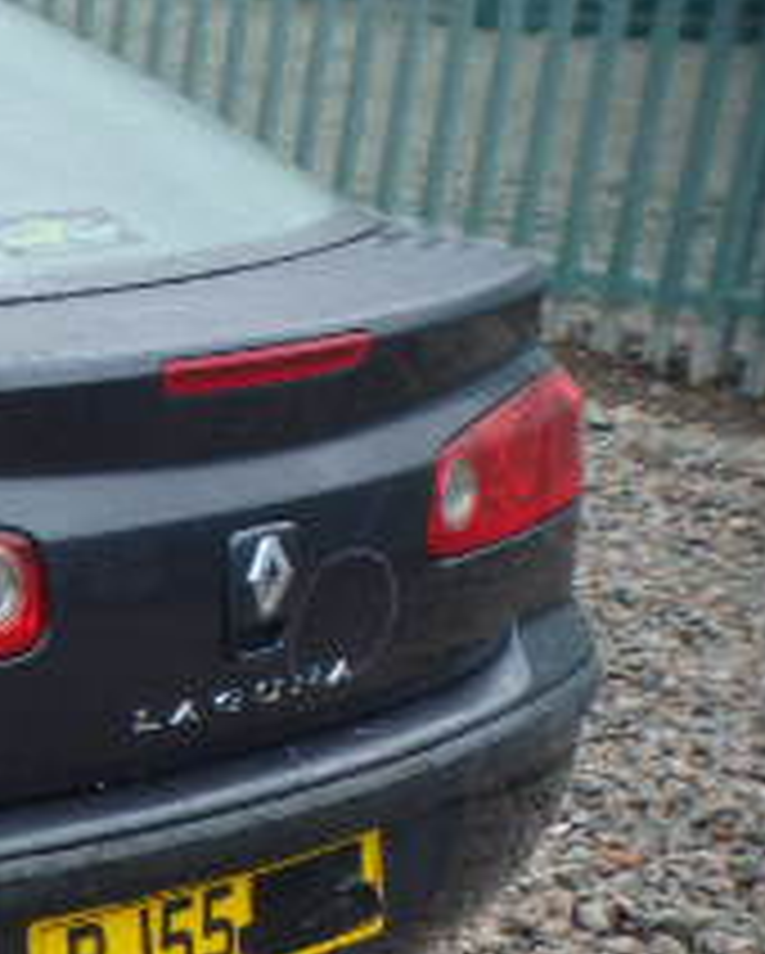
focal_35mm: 112
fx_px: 3165
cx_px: -652
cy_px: 567
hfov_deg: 12.5
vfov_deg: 17.1
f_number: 4.6
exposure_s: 1/160
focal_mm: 6.8
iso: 125
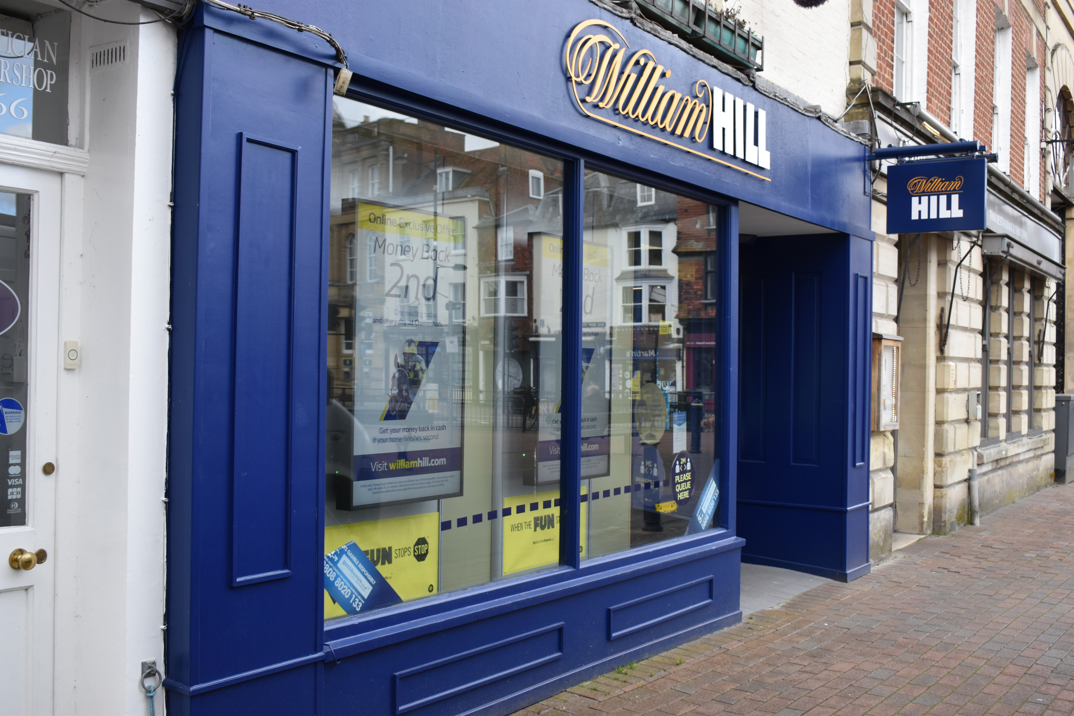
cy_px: 358
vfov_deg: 35.5
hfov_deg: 51.3
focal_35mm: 38
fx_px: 1119
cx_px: 537
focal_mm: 25
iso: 400
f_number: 5
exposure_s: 1/250
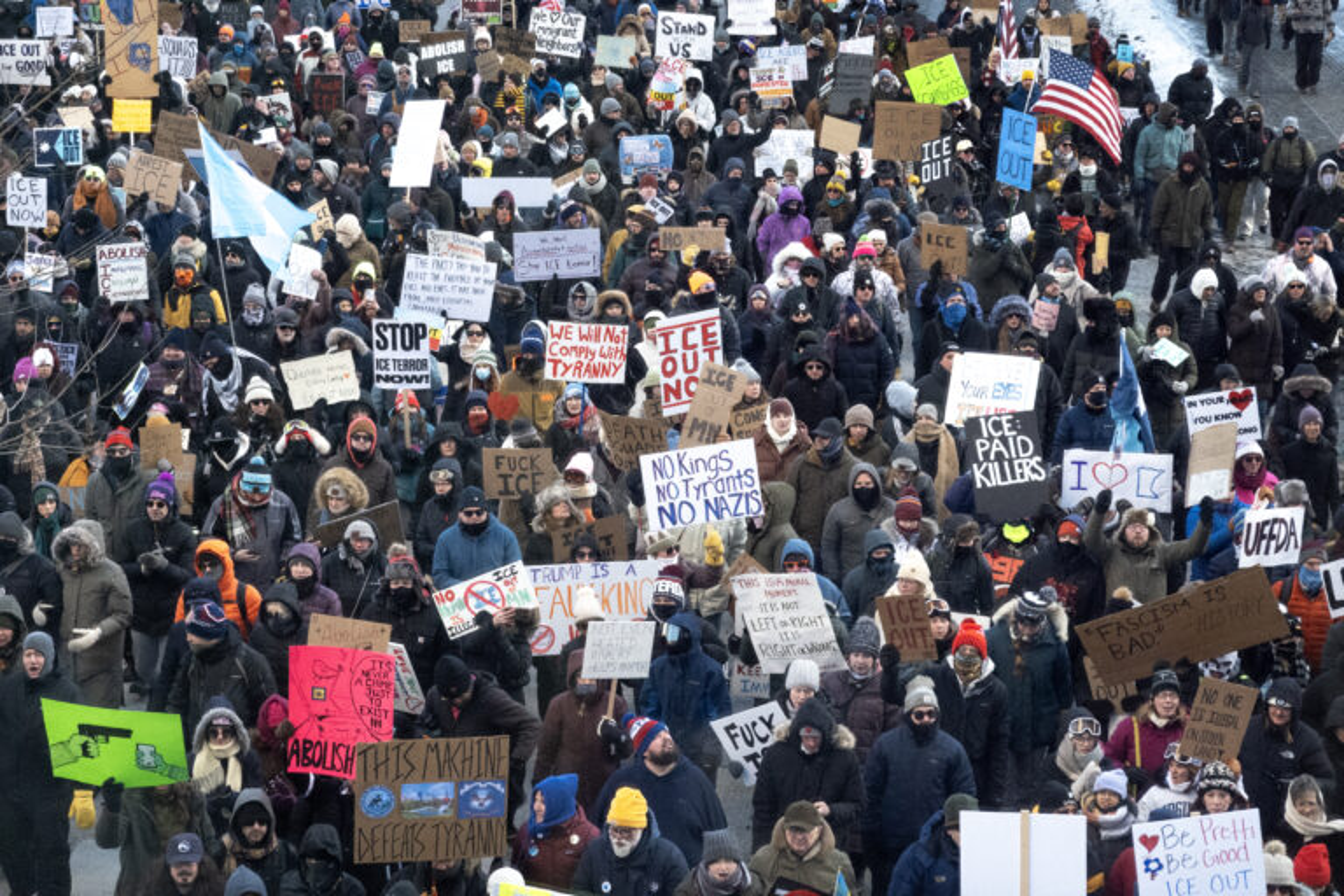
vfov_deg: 15.5
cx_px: 672
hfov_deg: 23.1
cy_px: 448
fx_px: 3285
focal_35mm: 88
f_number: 4
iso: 1000
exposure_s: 1/125
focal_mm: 32.07
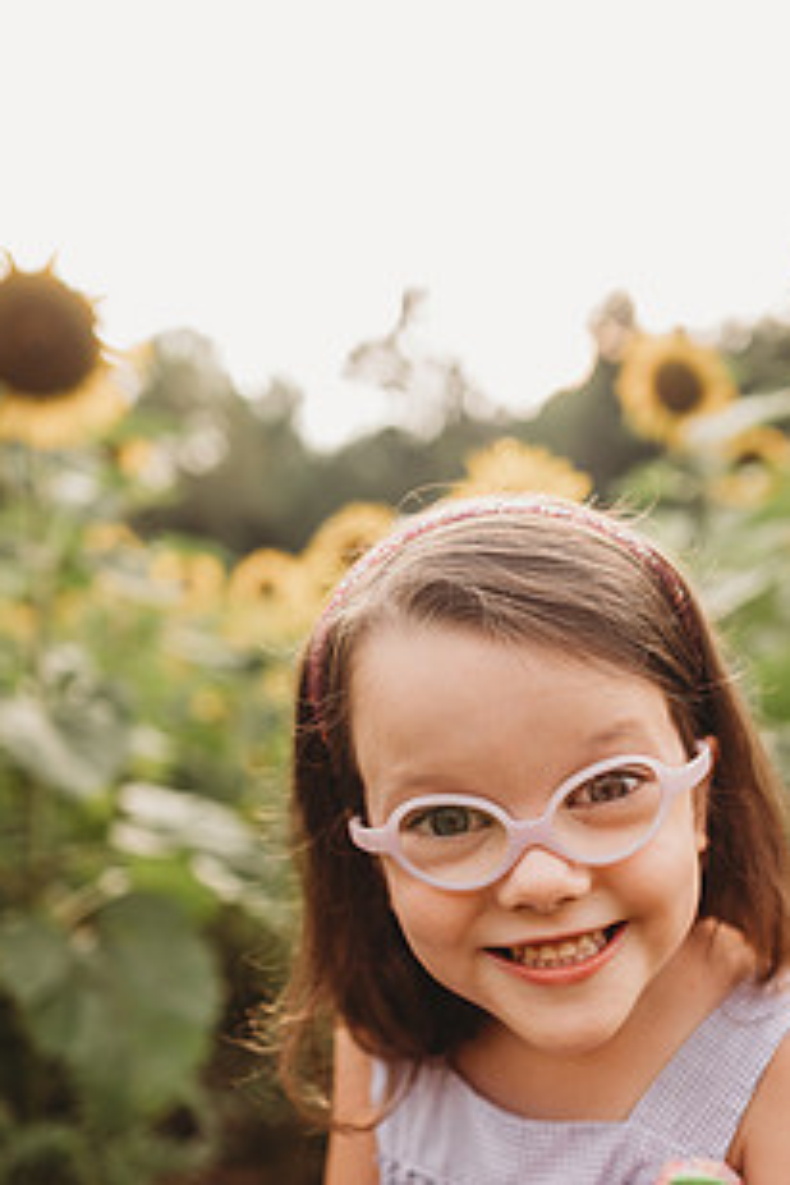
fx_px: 1152
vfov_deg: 53.3
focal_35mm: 35
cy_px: 798
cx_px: 529
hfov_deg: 37.4
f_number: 2.2
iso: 125
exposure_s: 1/320
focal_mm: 24
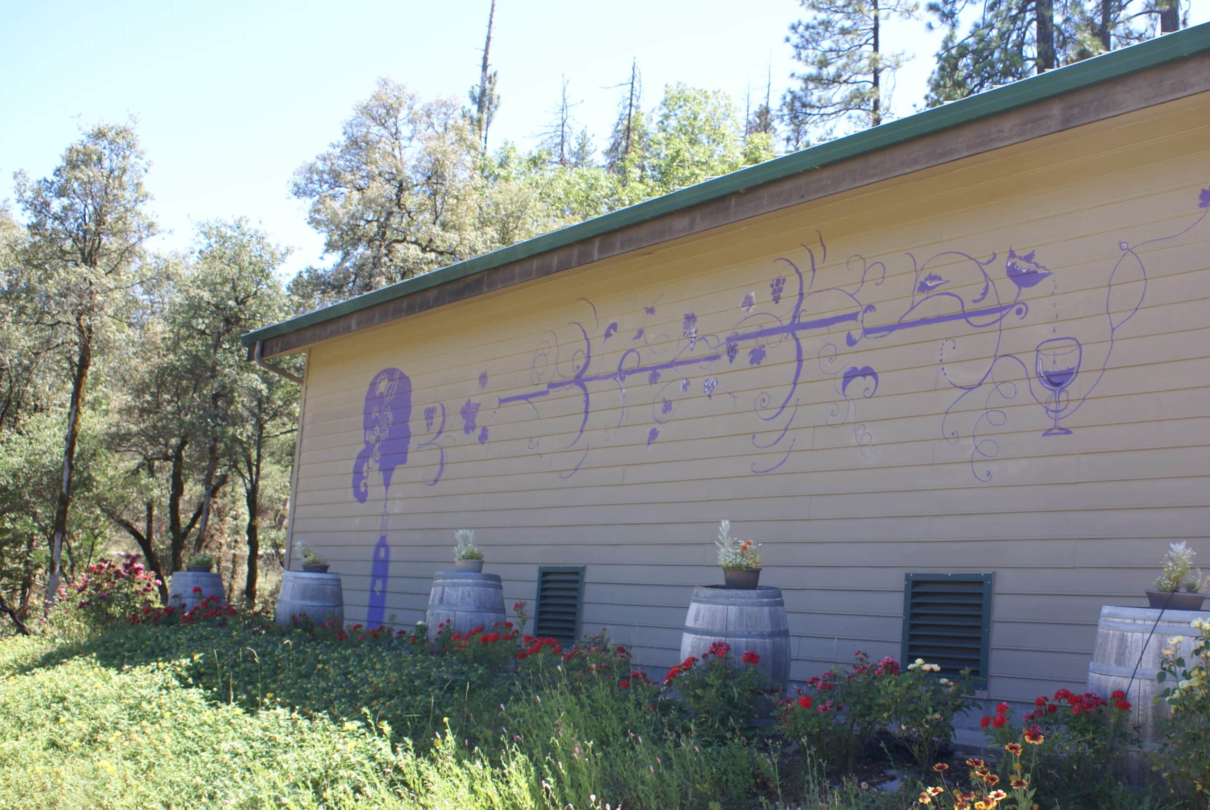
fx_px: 1312
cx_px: 605
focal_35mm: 39
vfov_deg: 34.3
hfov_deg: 49.5
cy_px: 405
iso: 100
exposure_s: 1/80
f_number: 6.3
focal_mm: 26
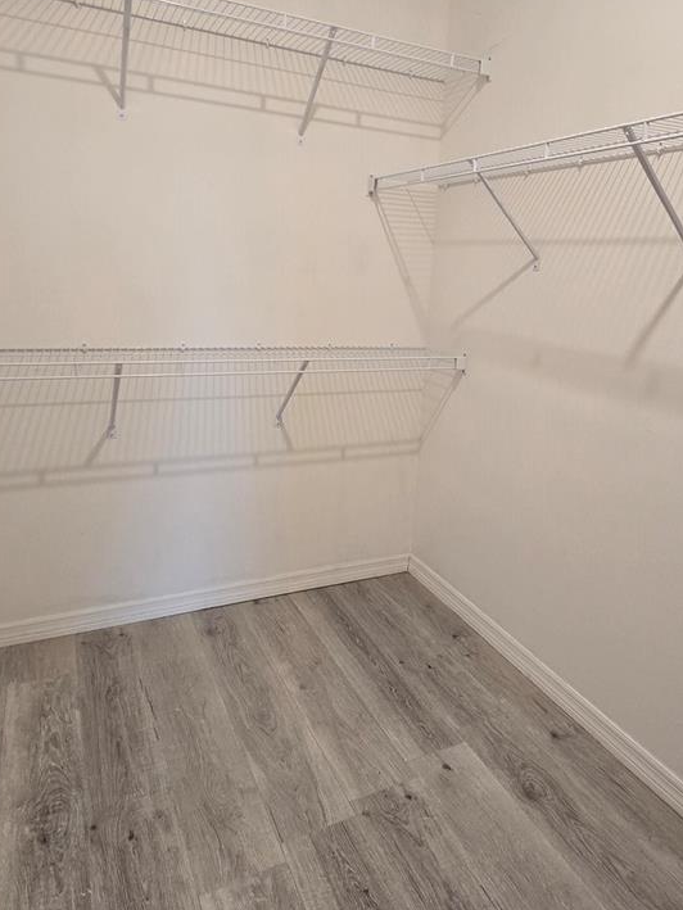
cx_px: 361
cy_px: 389
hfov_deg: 61.1
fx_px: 579
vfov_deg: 75.9
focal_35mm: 22
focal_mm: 2.2
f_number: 2.2
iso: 160
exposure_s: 1/60
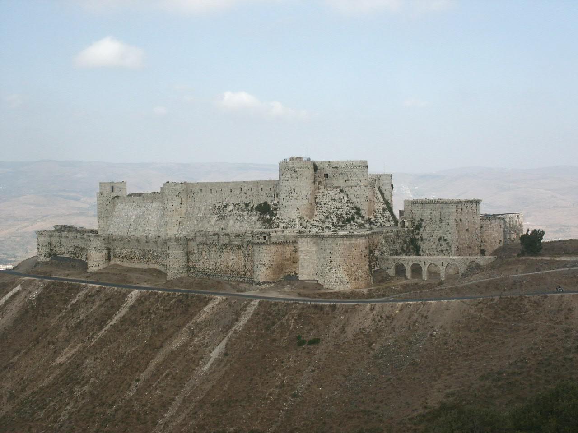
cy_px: 216
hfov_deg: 37.5
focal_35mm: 51
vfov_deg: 28.6
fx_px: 852
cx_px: 289
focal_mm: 10.67
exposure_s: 1/350
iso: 64
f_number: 8
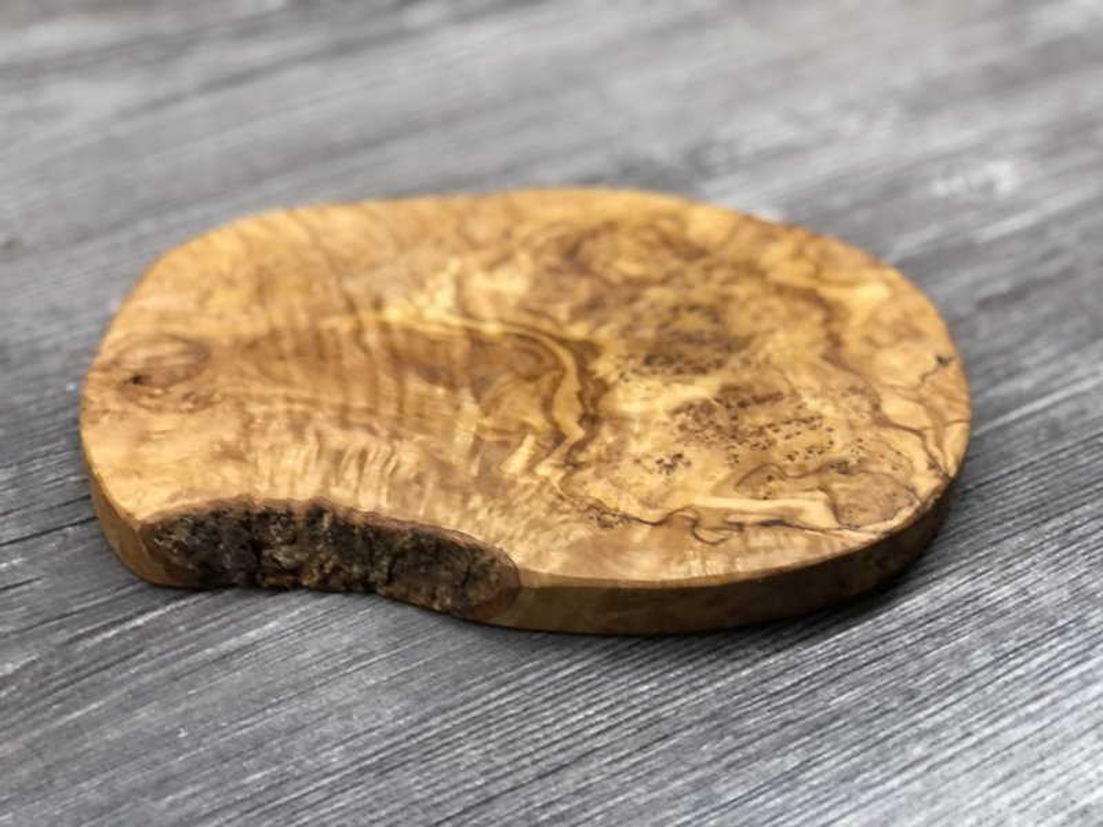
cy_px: 414
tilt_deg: -39.3
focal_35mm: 57
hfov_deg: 33.8
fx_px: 1816
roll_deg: -1.9
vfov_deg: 25.7
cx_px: 552
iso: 100
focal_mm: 6.6
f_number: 2.8
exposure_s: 1/30
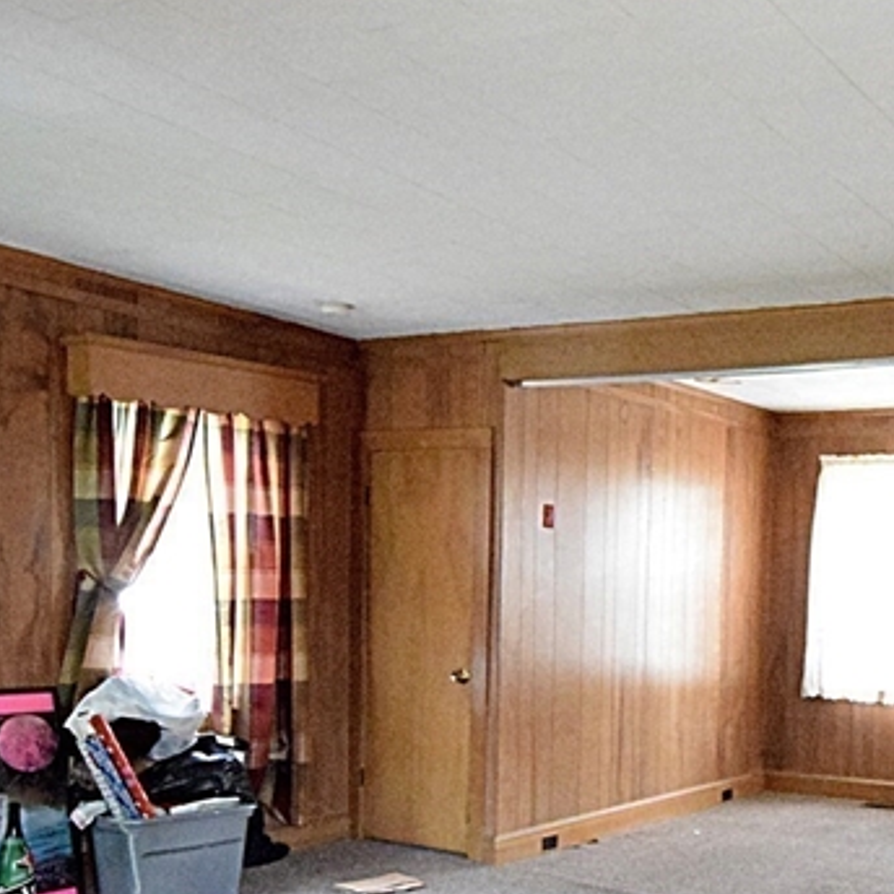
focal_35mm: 38
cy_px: 682
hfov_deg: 40.6
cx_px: 800
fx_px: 1110
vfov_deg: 42.4
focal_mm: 10
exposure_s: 1/60
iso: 10000
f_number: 8
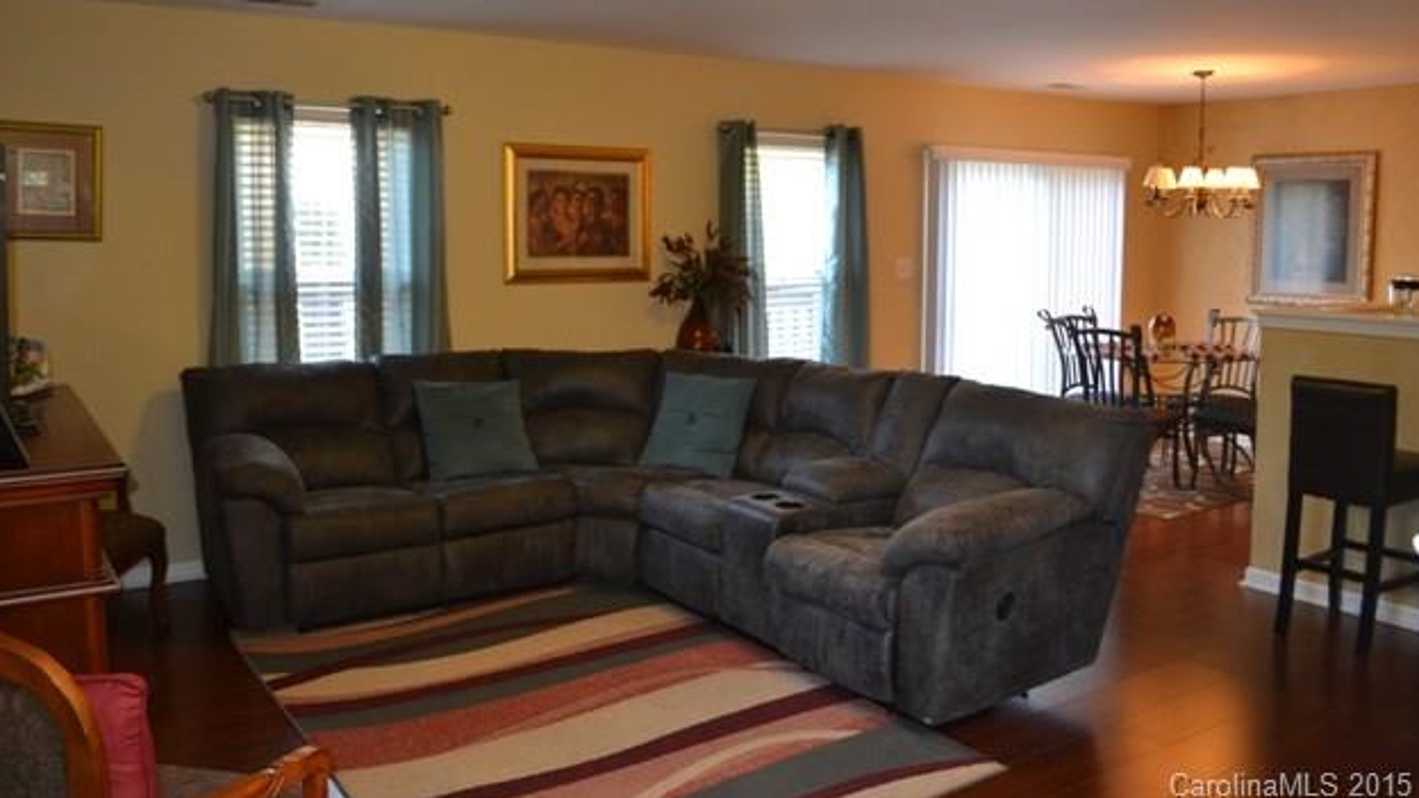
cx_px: 703
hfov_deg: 66.1
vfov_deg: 40.0
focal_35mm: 29
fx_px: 1091
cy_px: 322
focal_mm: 18
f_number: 3.5
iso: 900
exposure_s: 1/60
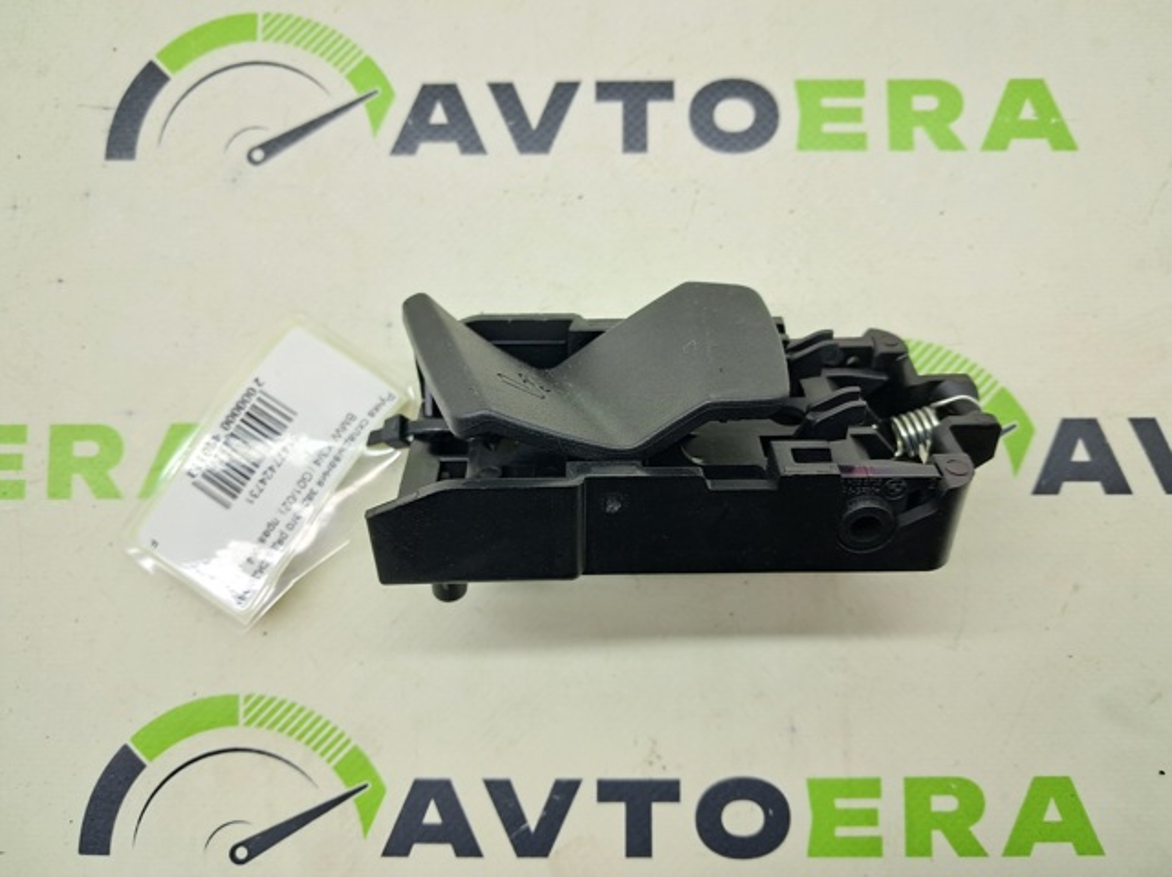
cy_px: 438
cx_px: 586
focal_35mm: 27
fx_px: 913
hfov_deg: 65.4
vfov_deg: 51.3
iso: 50
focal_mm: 4
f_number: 1.8
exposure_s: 1/50
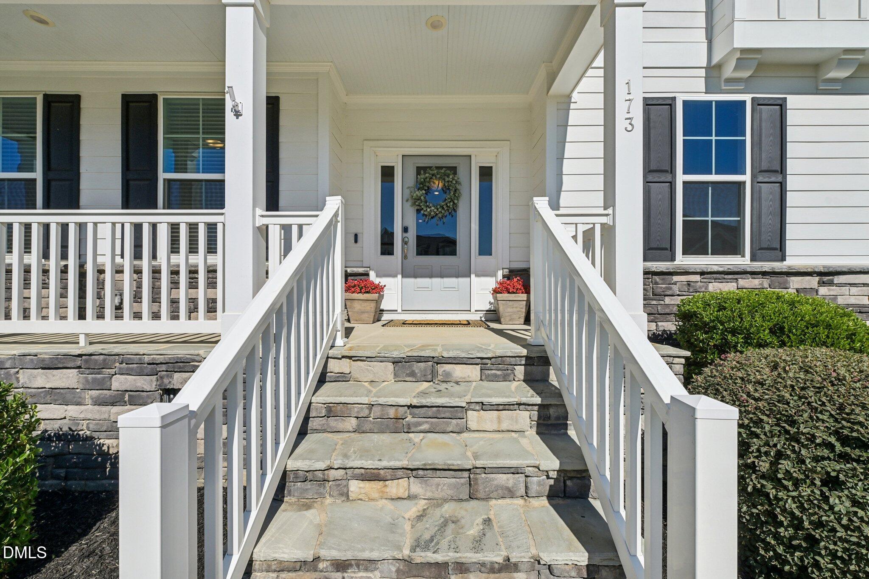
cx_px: 434
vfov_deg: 81.2
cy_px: 290
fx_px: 338
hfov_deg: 104.3
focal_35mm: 14
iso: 200
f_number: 9
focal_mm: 14
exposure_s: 1/1250
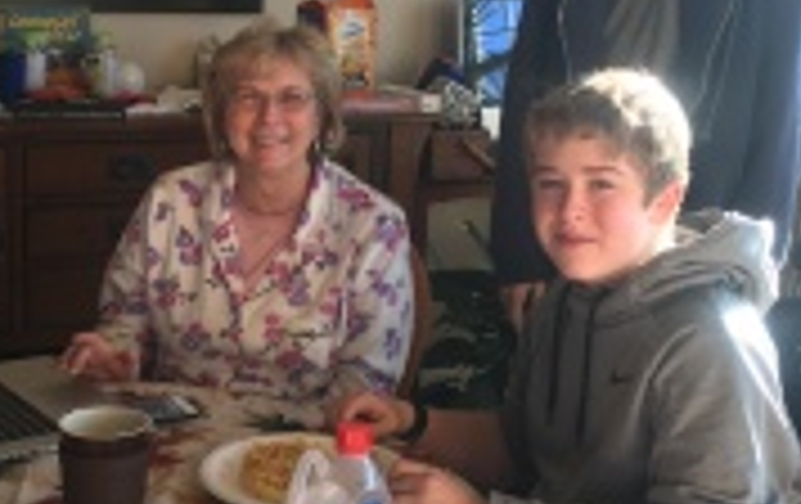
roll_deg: -0.7
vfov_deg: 20.7
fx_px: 1378
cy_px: 194
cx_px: 324
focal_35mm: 63
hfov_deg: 32.3
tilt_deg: -10.6
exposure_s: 1/40
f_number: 2.2
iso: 32
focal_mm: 4.15
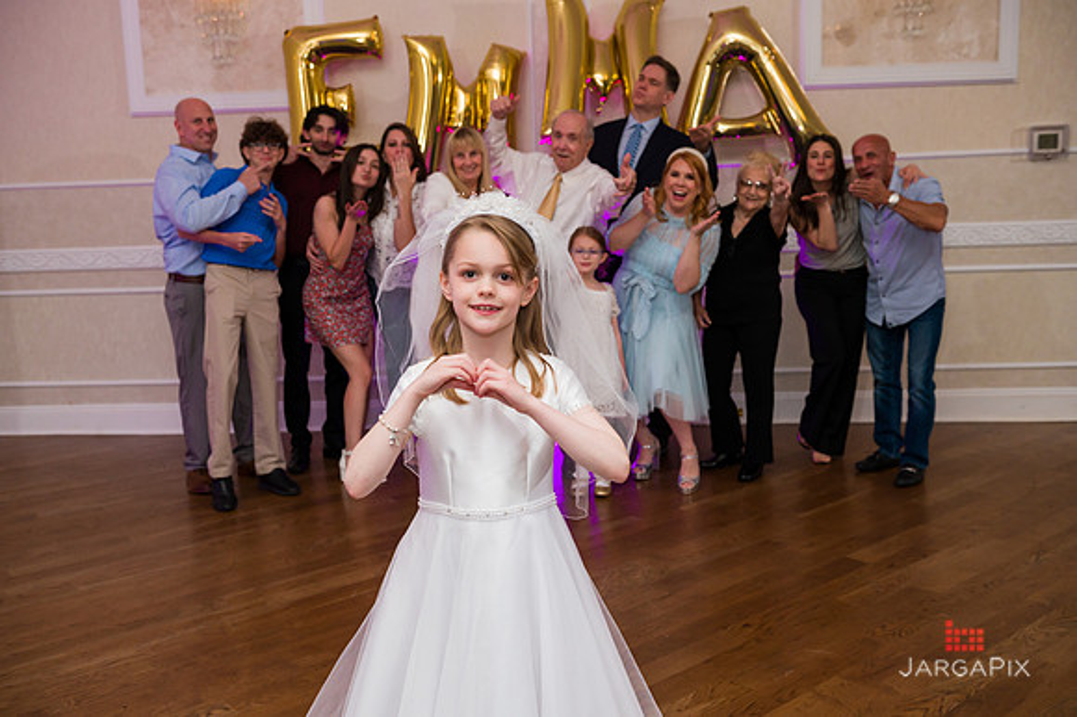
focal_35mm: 35
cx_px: 538
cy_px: 358
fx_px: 1046
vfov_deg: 37.8
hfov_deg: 54.5
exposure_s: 1/200
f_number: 5
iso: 1250
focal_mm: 35
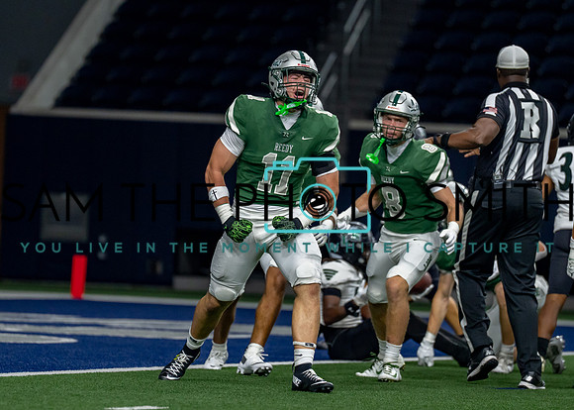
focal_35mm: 317
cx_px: 254
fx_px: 5172
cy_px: 172
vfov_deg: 4.5
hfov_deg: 6.4
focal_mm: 200
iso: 1600
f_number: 2.8
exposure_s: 1/1000
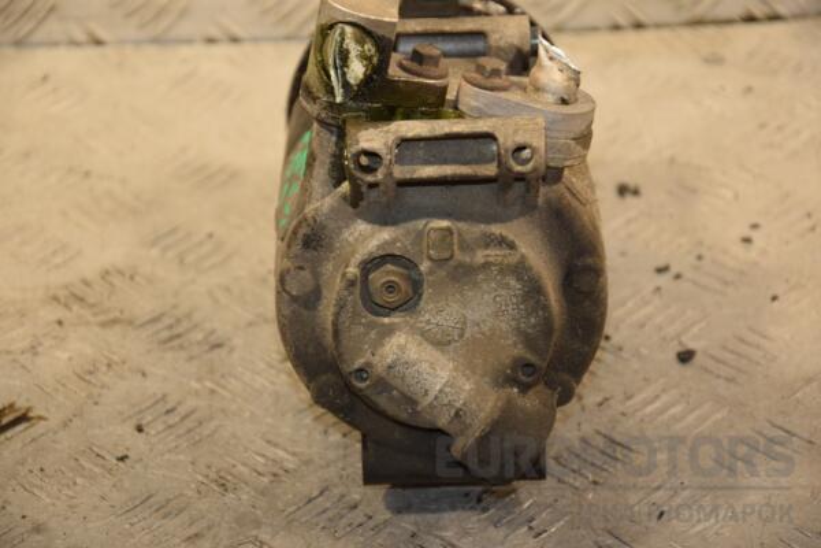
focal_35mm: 135
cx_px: 410
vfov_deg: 10.2
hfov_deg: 15.2
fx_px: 3079
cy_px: 274
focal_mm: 90
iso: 800
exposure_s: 1/200
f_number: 5.6
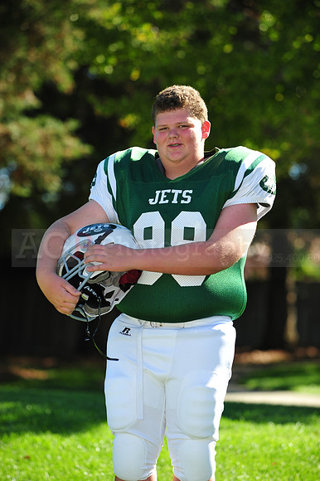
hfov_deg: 8.3
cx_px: 160
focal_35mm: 165
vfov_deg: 12.5
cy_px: 240
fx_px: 2202
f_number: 4.5
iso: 400
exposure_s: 1/1250
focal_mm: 165
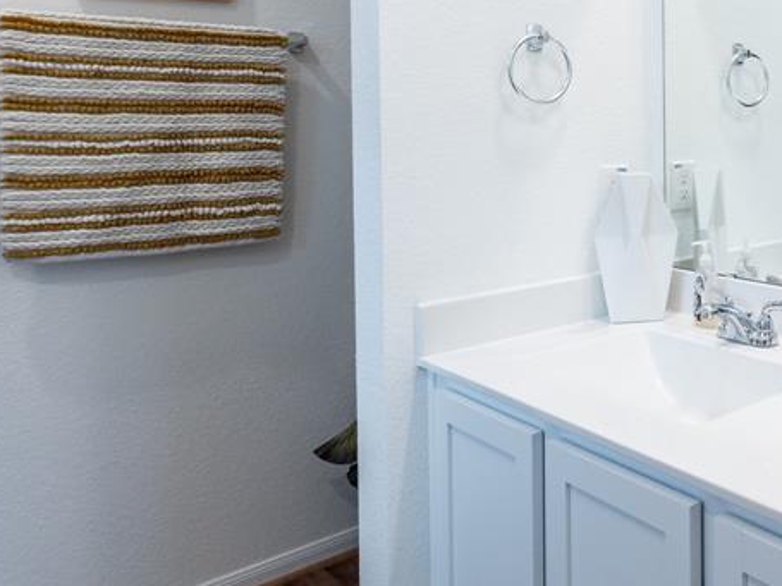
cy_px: 132
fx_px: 813
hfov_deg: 42.3
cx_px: 828
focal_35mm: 36
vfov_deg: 38.4
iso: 200
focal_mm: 8
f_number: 8
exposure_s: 1/8
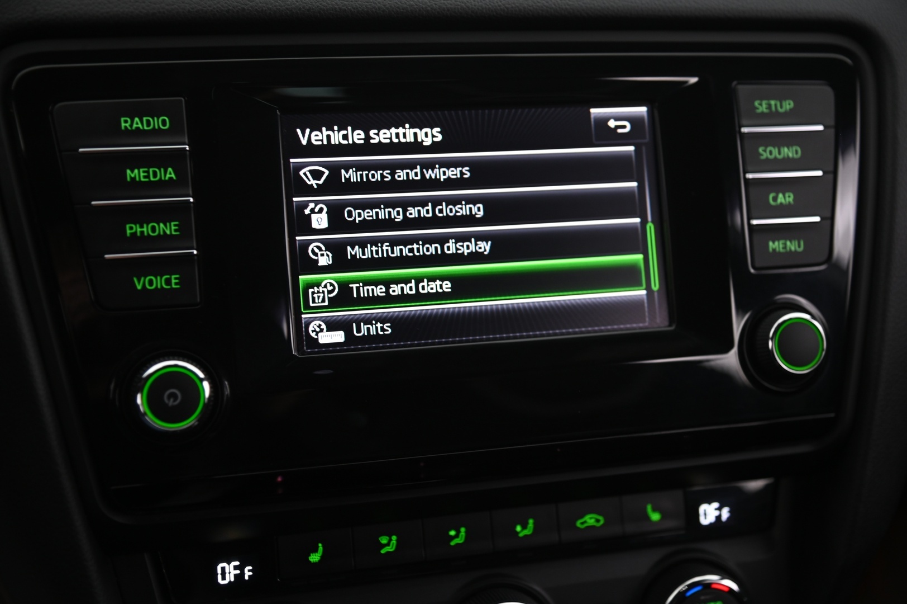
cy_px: 302
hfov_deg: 39.6
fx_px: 1259
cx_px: 454
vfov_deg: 26.9
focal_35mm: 50
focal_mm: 50
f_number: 4
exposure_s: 1/10
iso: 1000
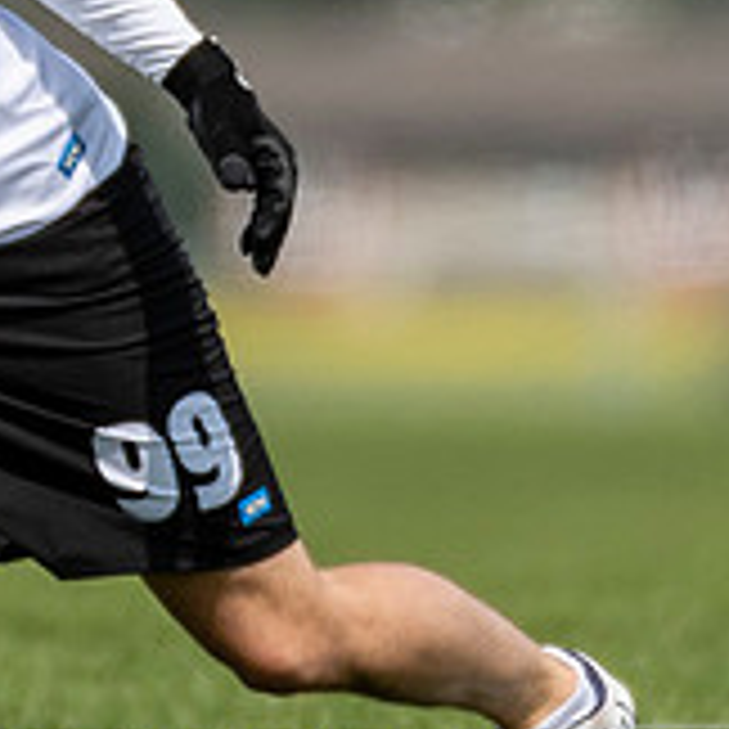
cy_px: -410
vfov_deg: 0.5
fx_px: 77769
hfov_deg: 0.5
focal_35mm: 3264
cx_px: -400
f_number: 4
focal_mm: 400
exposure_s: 1/2000
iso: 100
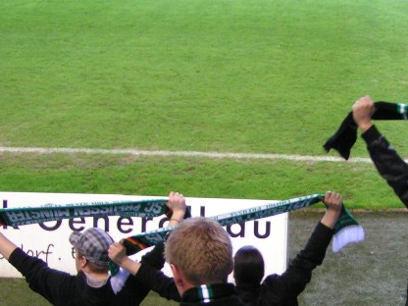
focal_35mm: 73
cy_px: 259
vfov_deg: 19.9
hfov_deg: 26.4
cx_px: 294
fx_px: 860
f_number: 2.8
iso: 200
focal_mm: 5.8
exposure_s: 1/15
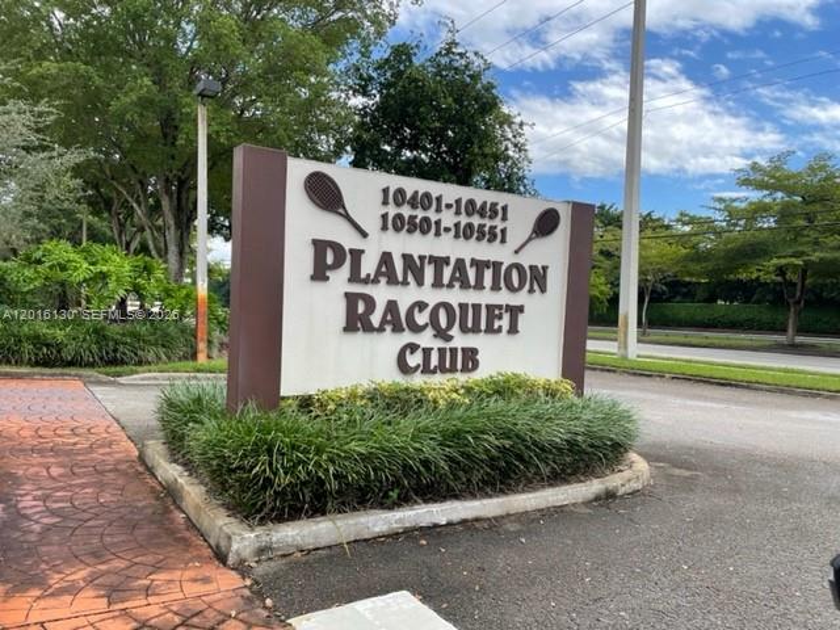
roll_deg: -1.7
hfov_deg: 67.3
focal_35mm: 26
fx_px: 631
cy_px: 315
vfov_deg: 53.1
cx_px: 420
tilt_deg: -0.9
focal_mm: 4.2
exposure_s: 1/1618
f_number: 1.6
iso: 32
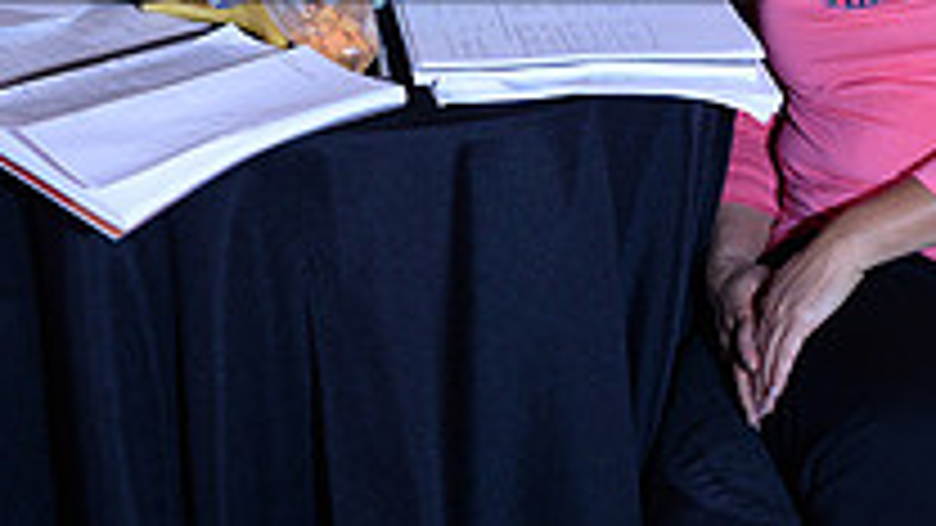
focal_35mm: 111
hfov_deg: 19.2
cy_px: -115
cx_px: 274
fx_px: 2755
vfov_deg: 10.7
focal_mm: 38
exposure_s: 1/250
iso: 1250
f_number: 4.5
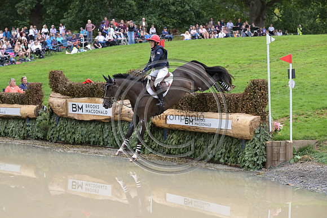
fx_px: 945
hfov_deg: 19.6
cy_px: 109
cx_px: 164
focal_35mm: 104
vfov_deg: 13.2
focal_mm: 104
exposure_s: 1/1250
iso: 1600
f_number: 5.6
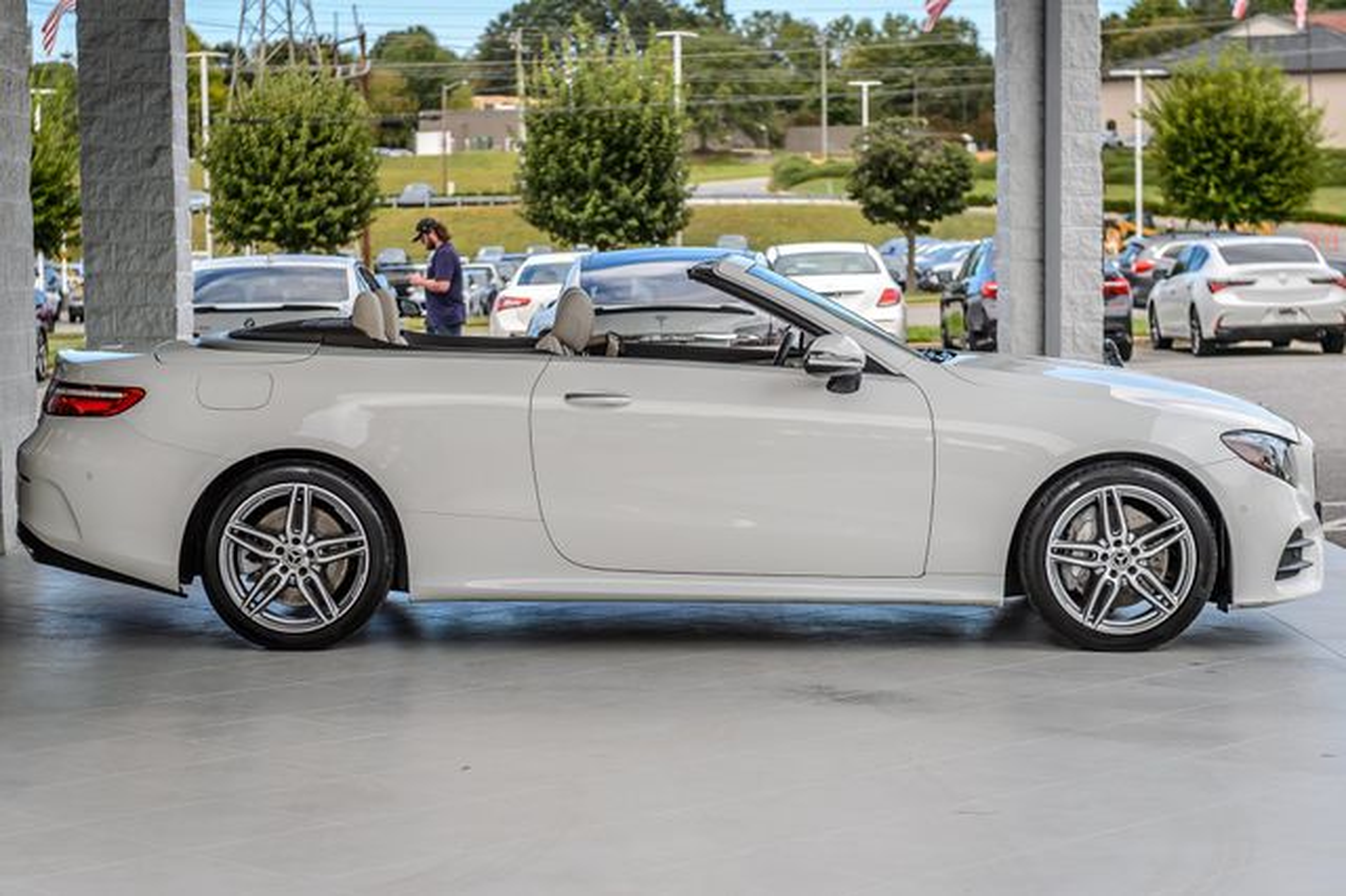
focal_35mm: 81
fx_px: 3019
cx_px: 657
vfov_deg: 16.9
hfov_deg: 25.1
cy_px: 424
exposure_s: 1/1000
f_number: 4
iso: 100
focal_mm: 70
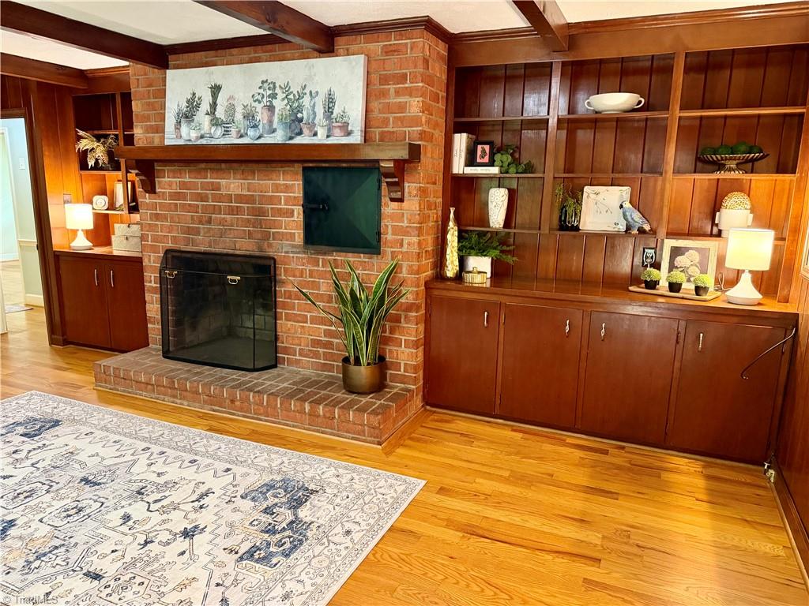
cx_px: 404
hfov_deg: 71.6
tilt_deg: -11.1
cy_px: 303
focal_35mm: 24
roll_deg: -0.2
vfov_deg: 56.8
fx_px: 561
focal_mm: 6.76
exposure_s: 1/60
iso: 800
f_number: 1.78
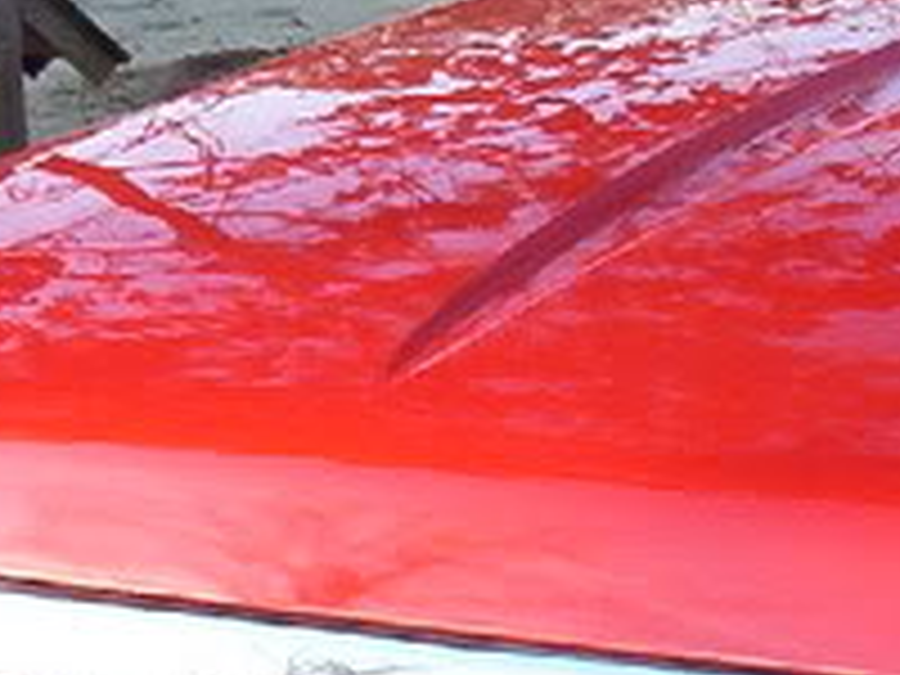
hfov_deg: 11.5
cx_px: 1728
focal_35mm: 156
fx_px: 4056
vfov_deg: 9.5
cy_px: 508
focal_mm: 6
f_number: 4.5
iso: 100
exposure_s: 1/52
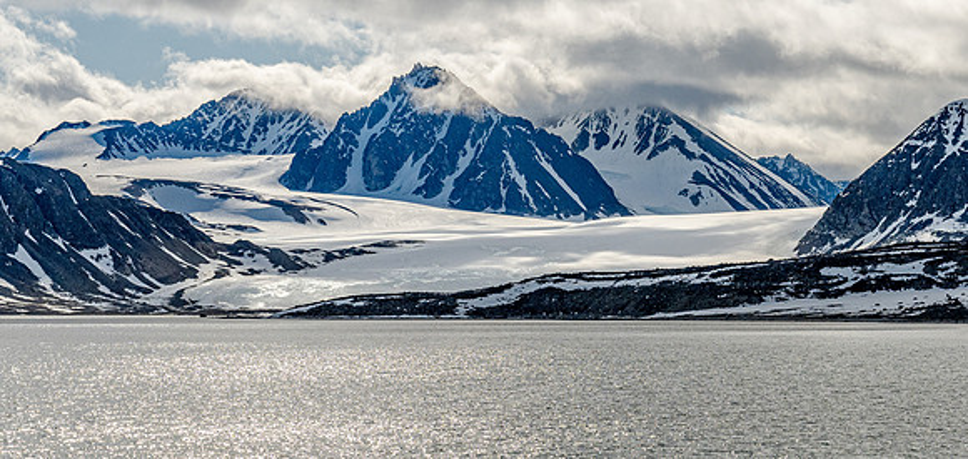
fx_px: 2417
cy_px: 224
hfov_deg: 22.5
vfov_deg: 10.8
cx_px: 717
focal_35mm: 98
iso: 800
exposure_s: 1/1600
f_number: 9
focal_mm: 47
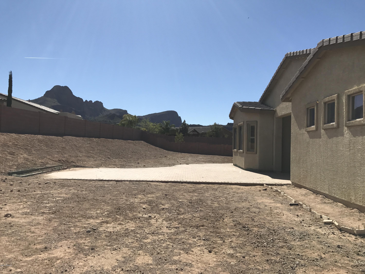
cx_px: 182
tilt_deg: +1.4
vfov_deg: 49.7
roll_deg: -1.2
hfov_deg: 63.4
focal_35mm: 28
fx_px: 295
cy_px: 137
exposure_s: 1/4566
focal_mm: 3.99
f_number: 1.8
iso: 20
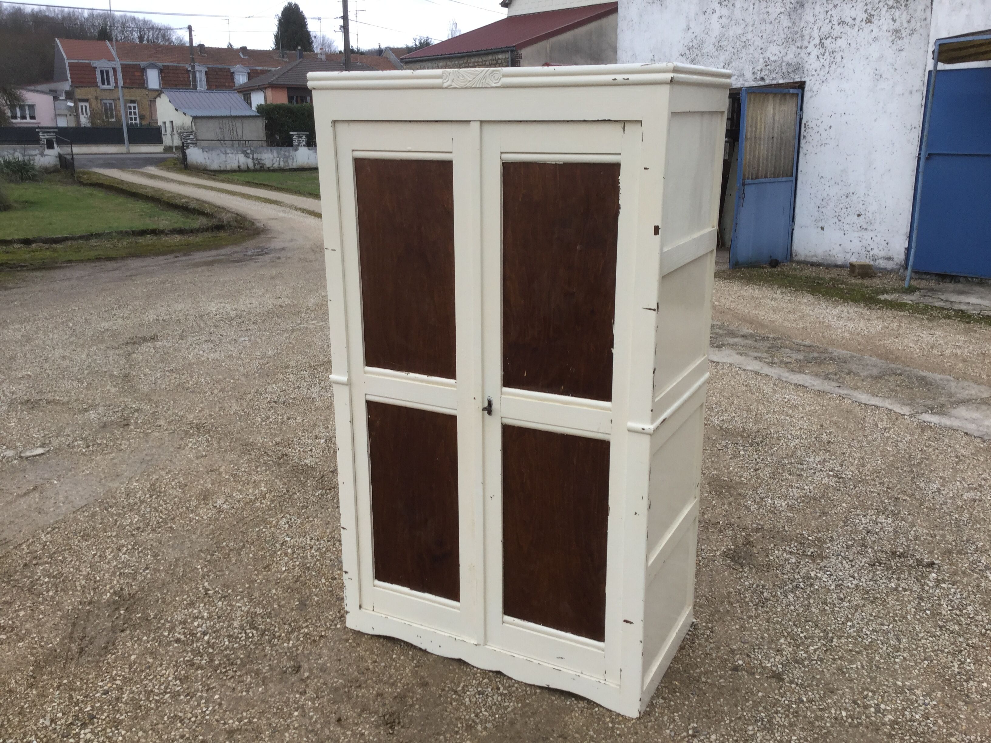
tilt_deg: -17.1
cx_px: 496
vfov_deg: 45.4
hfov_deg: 58.4
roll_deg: -1.5
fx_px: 887
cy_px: 372
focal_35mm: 31
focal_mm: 3.3
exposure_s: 1/100
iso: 25
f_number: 2.4
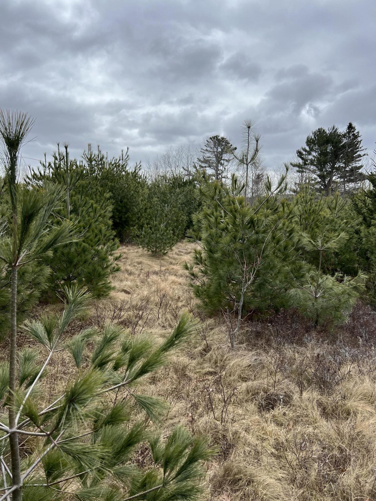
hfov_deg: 53.1
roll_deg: +1.0
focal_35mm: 26
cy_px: 250
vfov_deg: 67.3
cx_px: 188
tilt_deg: -4.7
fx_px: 377
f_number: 1.5
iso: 50
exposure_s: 1/4115
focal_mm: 5.7
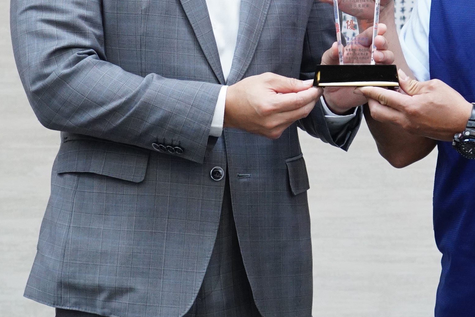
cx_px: 294
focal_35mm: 171
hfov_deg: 12.0
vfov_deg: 8.0
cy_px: -49
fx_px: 2256
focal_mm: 67
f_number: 6.3
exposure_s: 1/160
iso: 4000
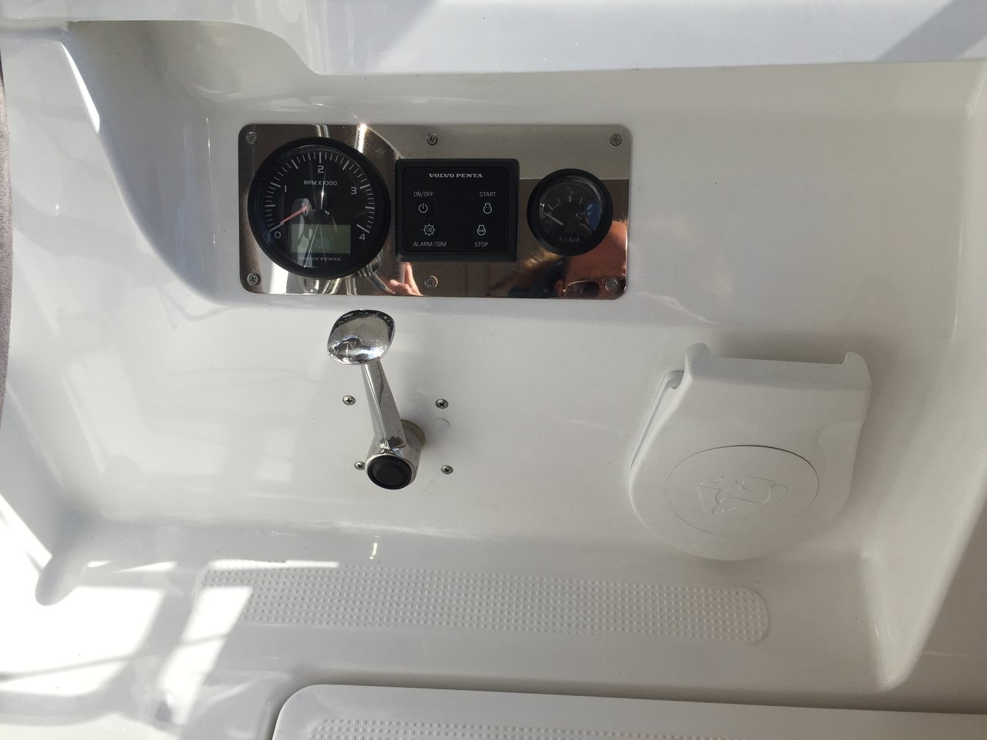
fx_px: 827
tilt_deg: -41.9
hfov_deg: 61.7
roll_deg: +4.4
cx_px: 494
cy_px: 370
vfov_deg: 48.2
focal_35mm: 29
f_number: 2.2
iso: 32
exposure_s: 1/1647
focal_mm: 4.15
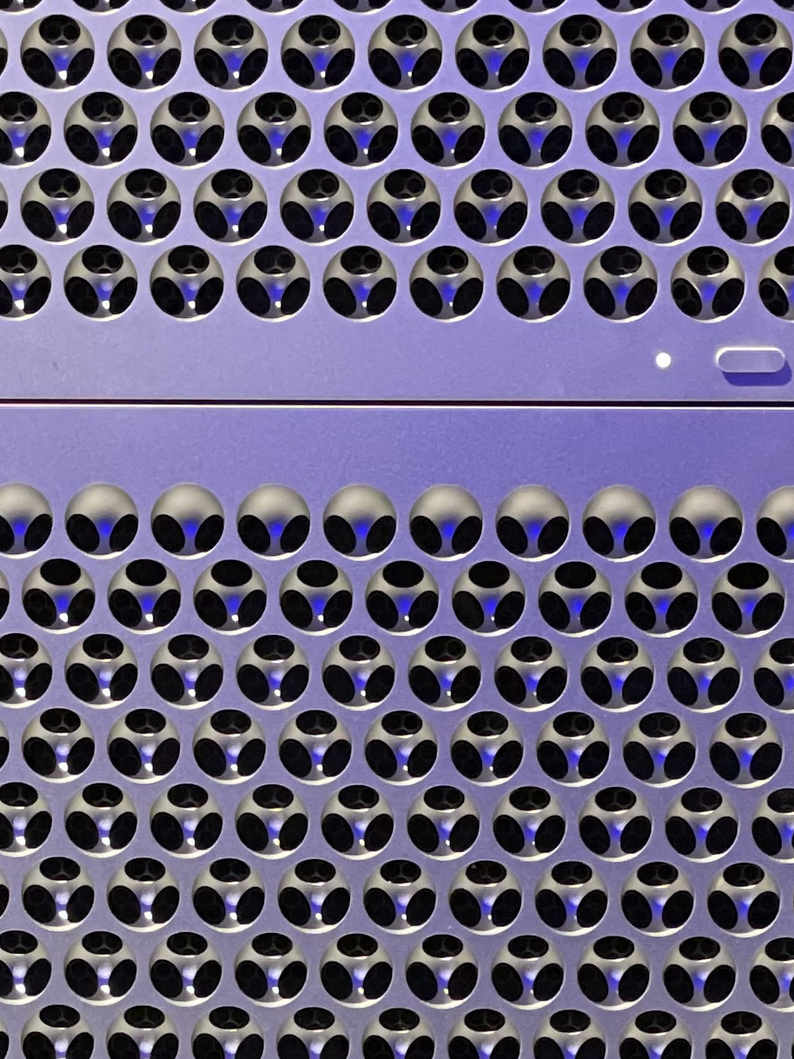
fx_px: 5261
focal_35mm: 172
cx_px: 275
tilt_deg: -5.8
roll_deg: -0.4
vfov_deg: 11.3
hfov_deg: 8.6
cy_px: 1175
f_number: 2
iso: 400
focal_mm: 6
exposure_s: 1/30
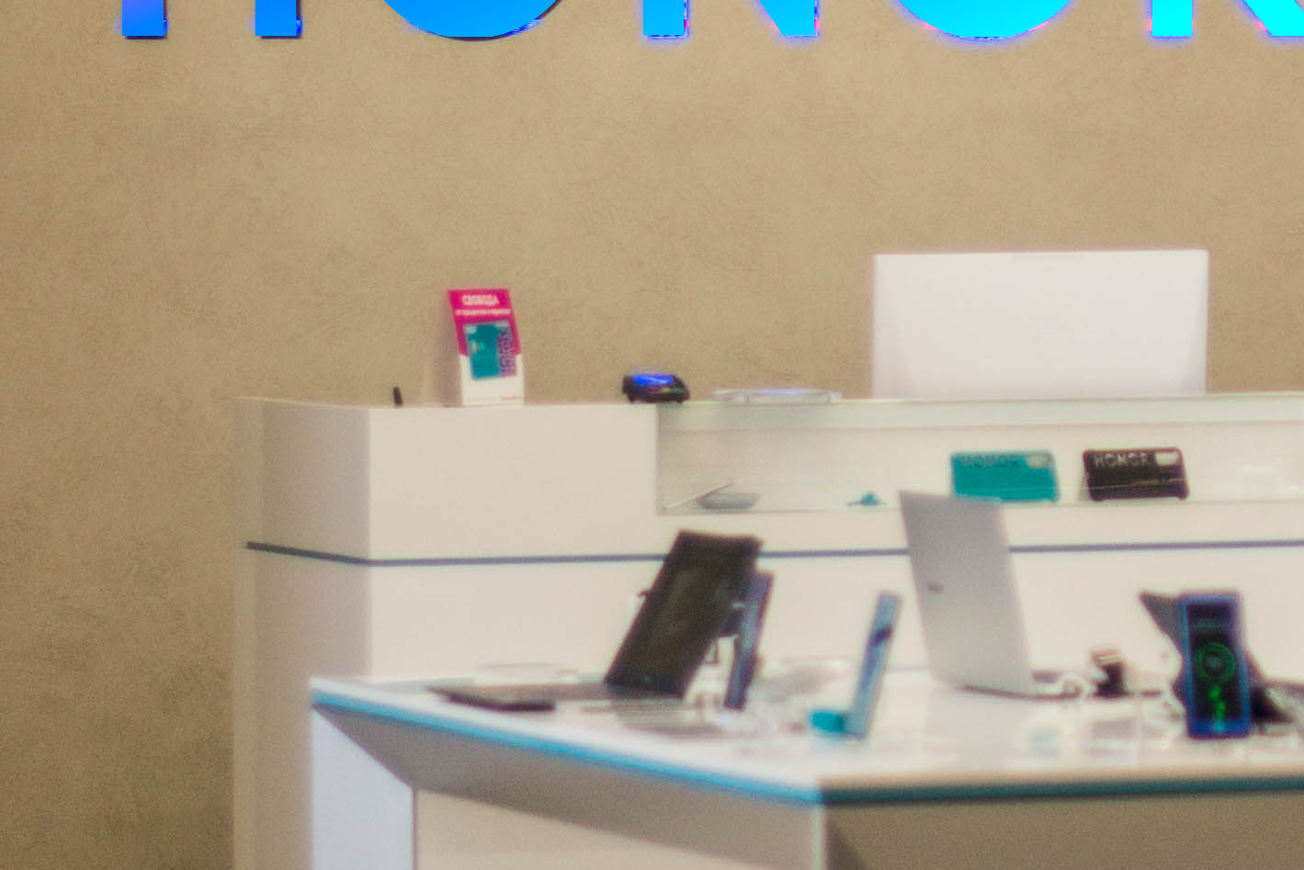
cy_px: -116
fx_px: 9130
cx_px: 1573
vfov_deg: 5.4
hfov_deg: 8.1
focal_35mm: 252
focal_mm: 50
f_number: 1.4
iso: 100
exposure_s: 1/1000
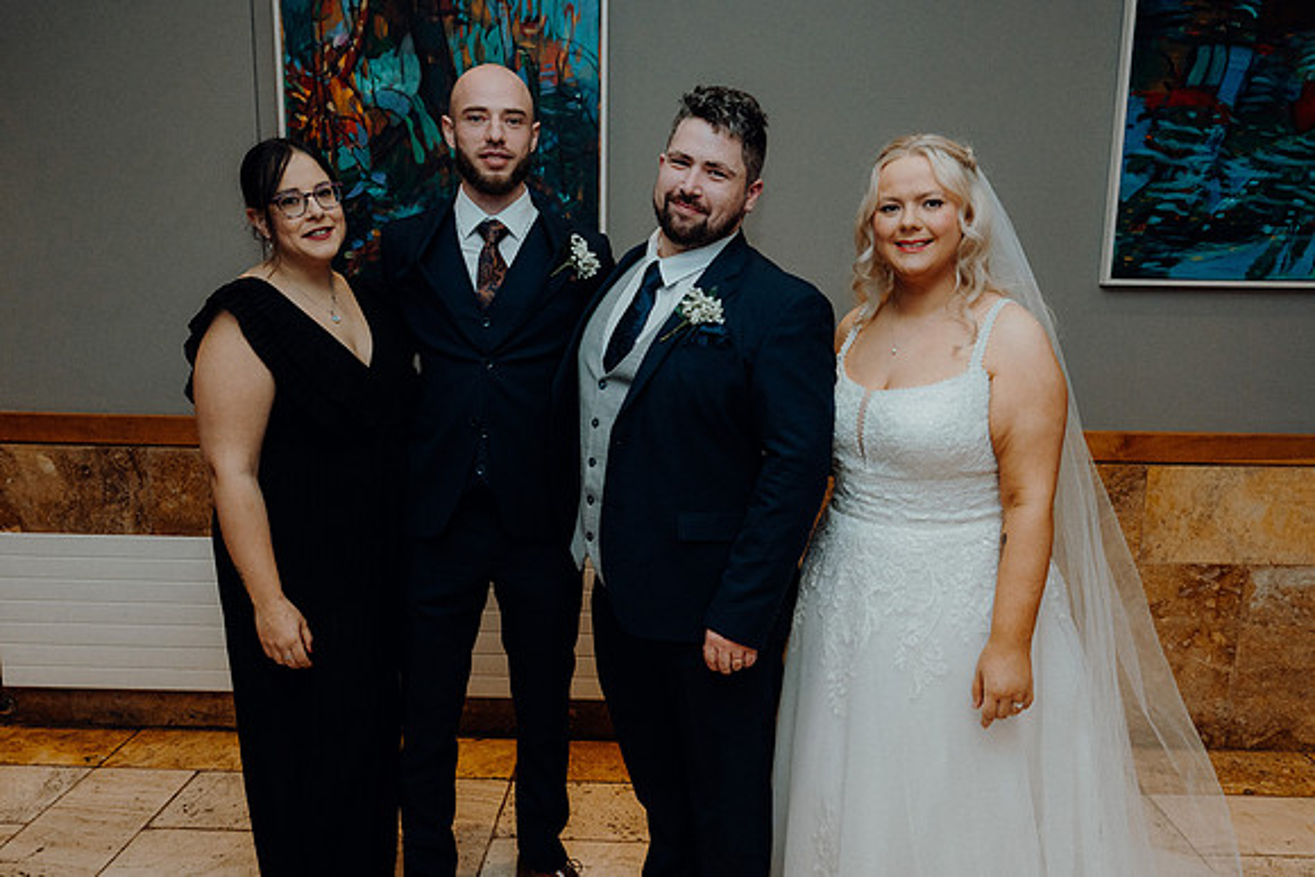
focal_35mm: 27
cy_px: 438
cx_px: 658
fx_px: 999
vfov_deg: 47.4
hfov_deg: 66.7
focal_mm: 27
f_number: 5
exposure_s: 1/160
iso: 2500
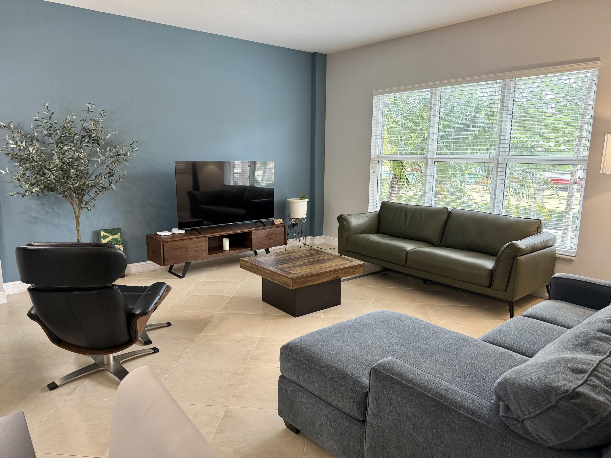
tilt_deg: -10.1
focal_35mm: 24
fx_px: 424
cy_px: 229
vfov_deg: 56.8
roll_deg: -0.6
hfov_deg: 71.6
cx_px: 306
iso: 320
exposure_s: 1/120
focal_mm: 6.76
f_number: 1.78
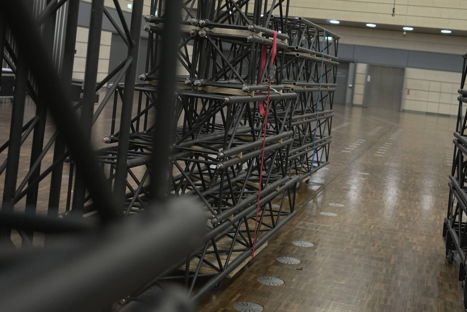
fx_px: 726
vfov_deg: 24.0
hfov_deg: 35.5
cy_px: 91
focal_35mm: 56
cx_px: 289
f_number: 2.8
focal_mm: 35
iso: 800
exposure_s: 1/100
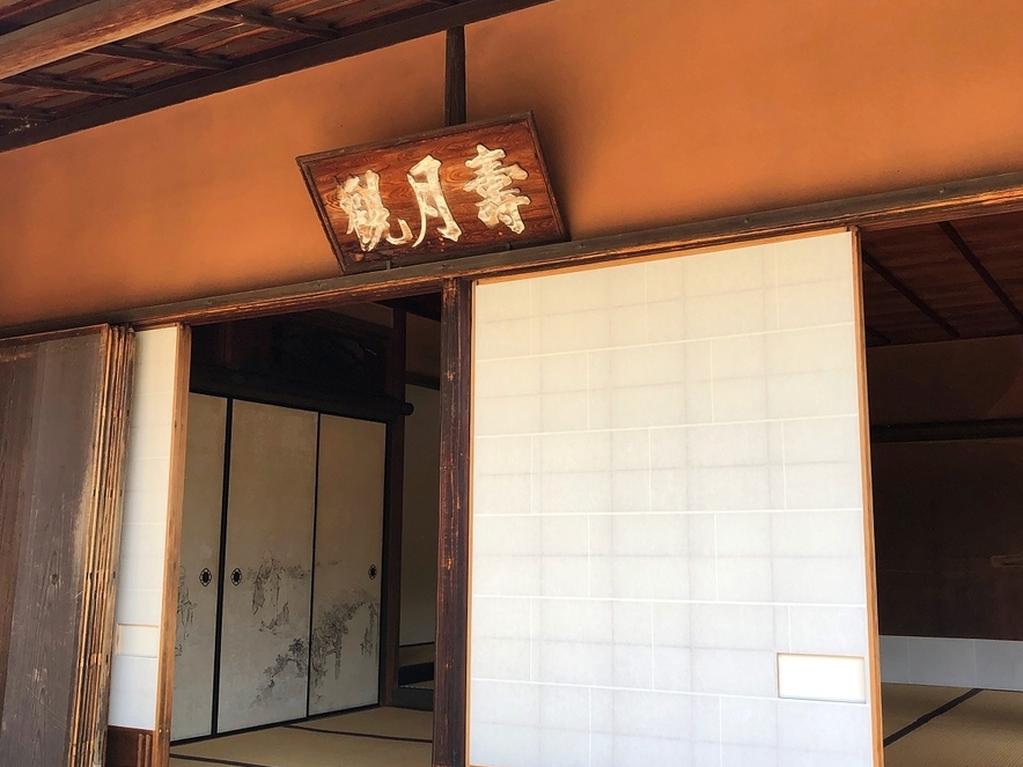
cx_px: 516
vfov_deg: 37.7
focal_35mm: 38
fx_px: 1123
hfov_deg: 49.0
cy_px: 383
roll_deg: -0.2
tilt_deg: +9.6
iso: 20
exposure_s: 1/260
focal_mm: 3.99
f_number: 1.8
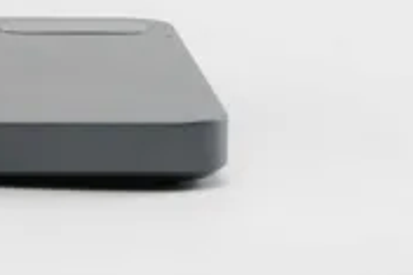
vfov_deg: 3.3
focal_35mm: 409
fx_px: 4688
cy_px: -248
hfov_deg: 5.0
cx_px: -239
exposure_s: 1/160
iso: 100
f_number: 11
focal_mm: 90
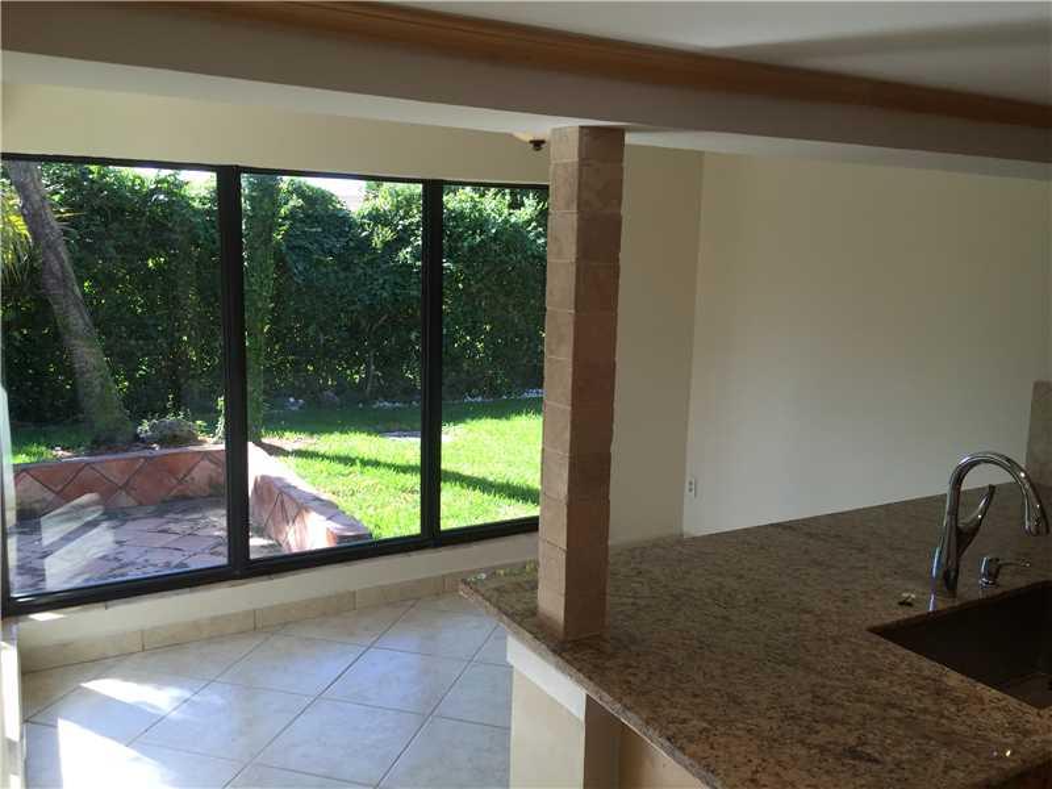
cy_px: 394
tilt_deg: -7.6
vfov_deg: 48.2
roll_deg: -2.1
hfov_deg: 61.7
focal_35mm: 29
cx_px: 526
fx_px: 881
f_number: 2.2
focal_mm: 4.15
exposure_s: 1/186
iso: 32
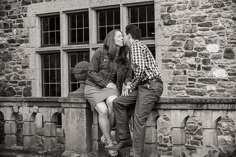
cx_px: 118
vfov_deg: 16.7
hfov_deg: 24.8
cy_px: 78
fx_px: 538
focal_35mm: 82
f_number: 4
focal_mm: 82
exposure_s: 1/200
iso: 1250
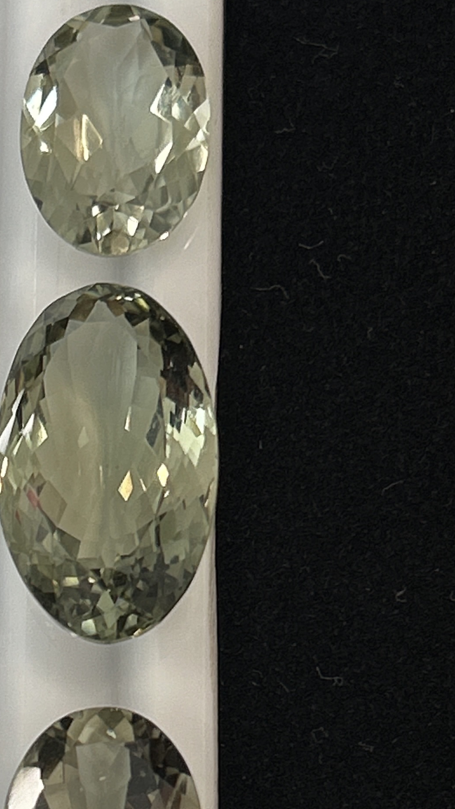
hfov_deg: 9.7
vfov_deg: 17.4
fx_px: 2637
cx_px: -61
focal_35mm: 123
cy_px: 510
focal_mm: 5.7
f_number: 1.5
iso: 64
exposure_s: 1/121
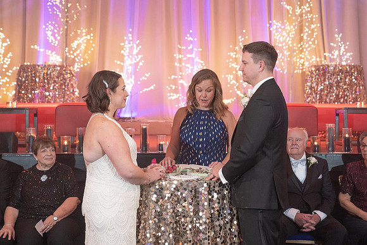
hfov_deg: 26.5
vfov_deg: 17.8
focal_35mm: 77
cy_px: 116
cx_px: 188
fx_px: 780
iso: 4000
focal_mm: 70
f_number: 4
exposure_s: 1/100
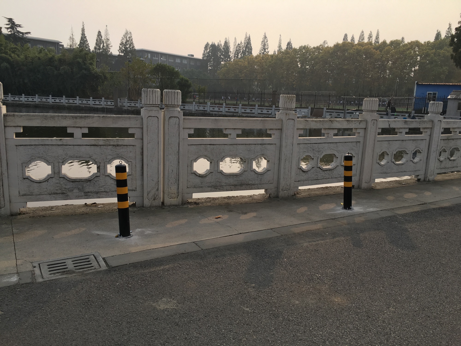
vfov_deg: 48.2
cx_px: 230
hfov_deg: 61.7
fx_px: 386
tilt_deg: -10.5
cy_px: 173
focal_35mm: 29
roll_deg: -3.5
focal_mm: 4.15
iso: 25
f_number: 2.2
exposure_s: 1/1115
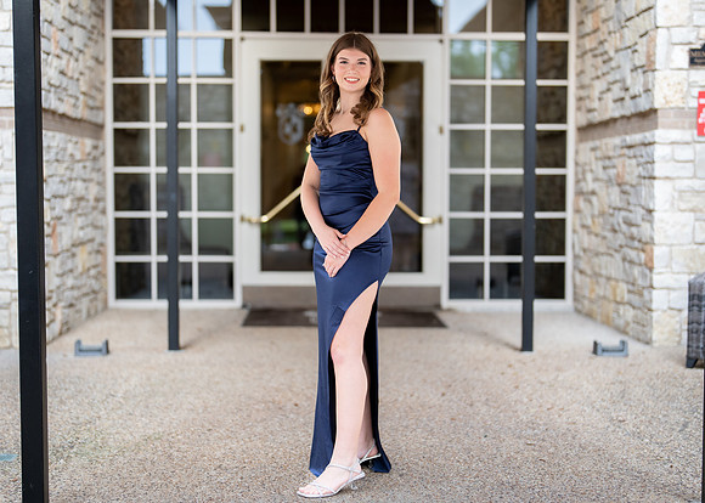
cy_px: 251
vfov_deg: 25.9
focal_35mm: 55
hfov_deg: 35.7
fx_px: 1096
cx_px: 345
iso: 500
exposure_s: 1/400
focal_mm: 50
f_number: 1.2
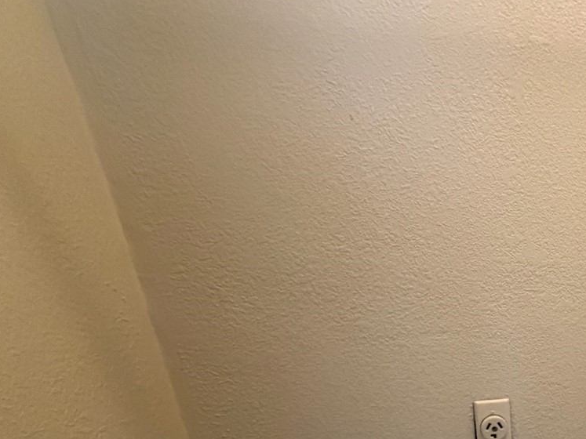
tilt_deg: -24.1
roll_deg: -0.9
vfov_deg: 39.7
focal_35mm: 30
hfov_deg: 49.2
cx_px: 584
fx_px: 508
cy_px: 463
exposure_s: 1/60
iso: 800
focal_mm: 2.22
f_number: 2.2
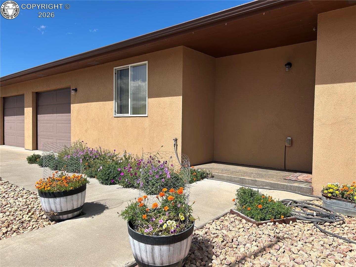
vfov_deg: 53.1
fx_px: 267
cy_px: 134
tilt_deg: -3.8
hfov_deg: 67.3
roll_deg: -0.9
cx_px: 178
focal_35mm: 26
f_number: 1.5
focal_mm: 5.7
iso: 50
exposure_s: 1/5319
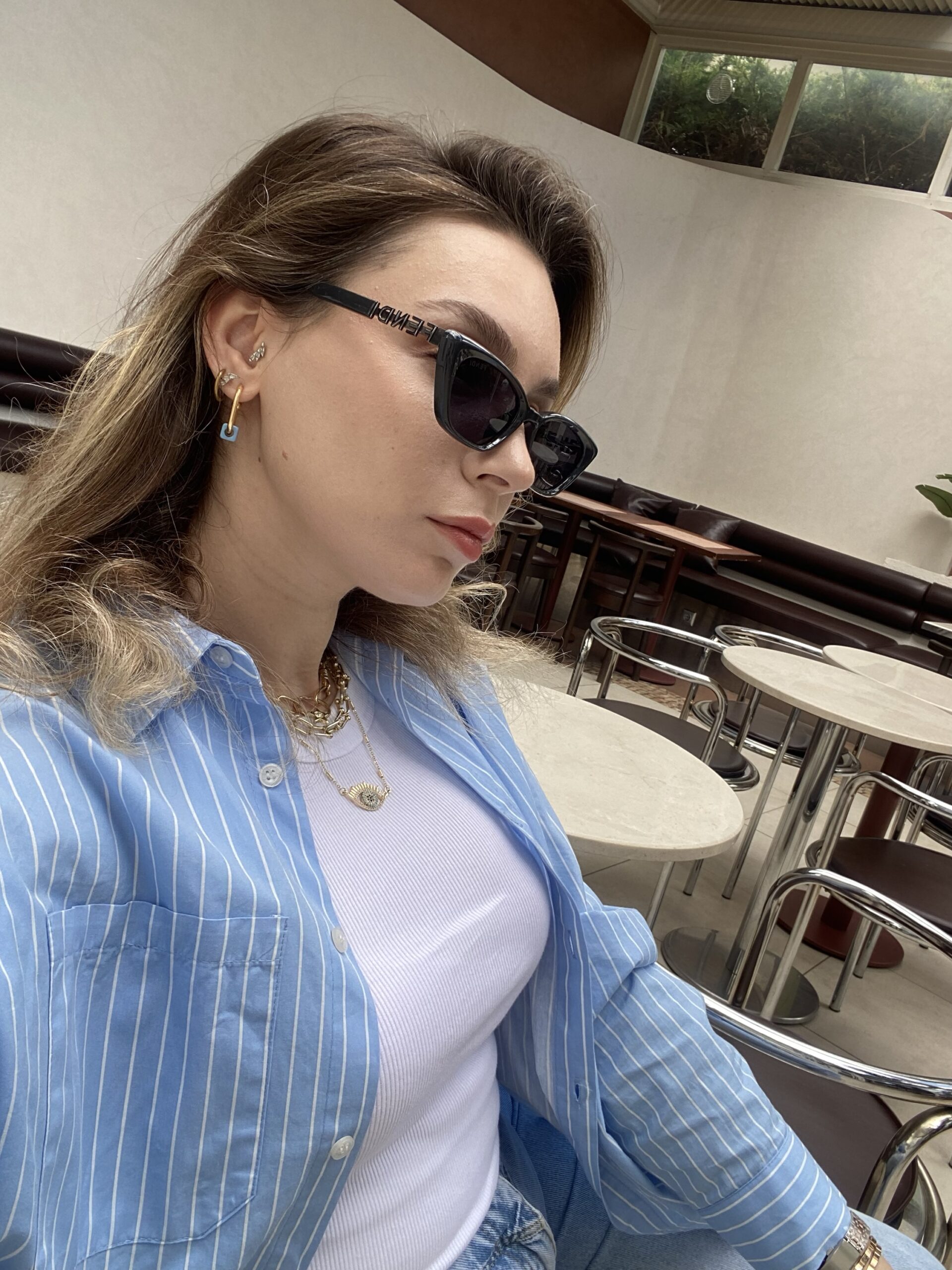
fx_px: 1100
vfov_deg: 60.0
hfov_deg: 46.8
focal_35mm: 30
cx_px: 476
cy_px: 635
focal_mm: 2.71
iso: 25
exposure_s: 1/122
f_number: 2.2
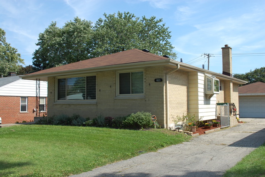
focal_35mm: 36
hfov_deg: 53.2
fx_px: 265
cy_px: 88
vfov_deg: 36.8
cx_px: 132
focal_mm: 24
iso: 200
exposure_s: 1/250
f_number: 8
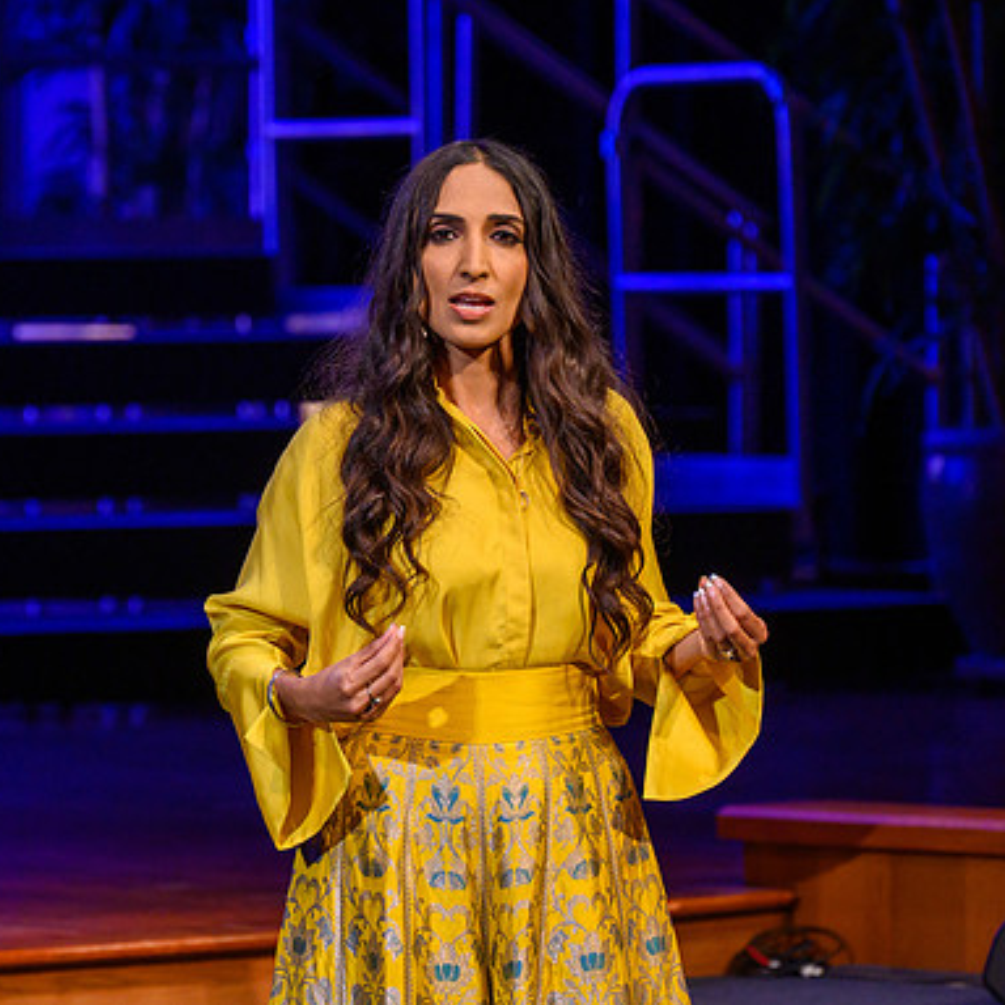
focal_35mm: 285
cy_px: 463
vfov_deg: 6.1
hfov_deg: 6.1
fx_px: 9361
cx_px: 373
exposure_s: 1/100
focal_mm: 200
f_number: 6.3
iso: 1600
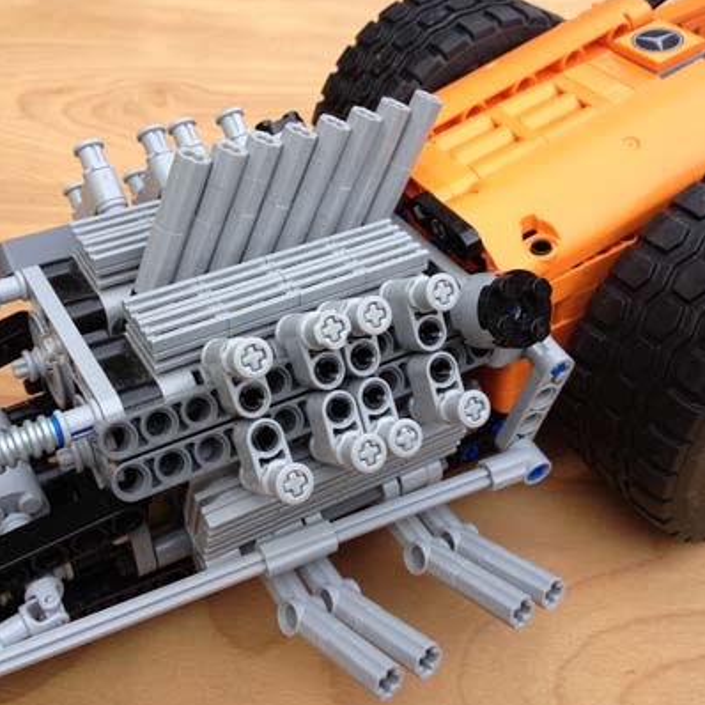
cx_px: 305
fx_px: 968
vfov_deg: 40.0
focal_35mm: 42
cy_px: 353
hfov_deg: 39.9
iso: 64
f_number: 2.4
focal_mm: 4.28
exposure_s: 1/120
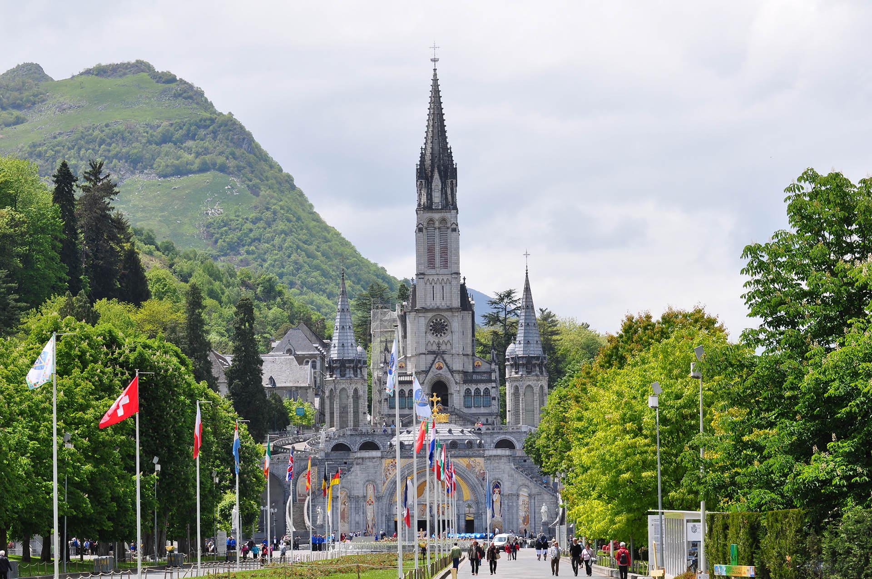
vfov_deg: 13.0
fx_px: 2540
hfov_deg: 19.5
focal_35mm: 105
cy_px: 290
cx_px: 436
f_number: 10
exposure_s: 1/250
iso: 200
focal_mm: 70
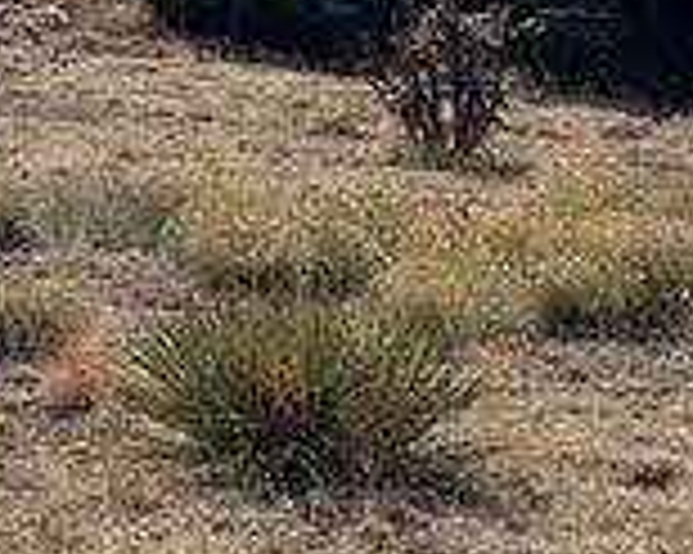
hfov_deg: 6.1
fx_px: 6416
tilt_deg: +2.6
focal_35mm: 313
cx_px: -495
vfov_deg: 4.9
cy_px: -360
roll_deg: -2.0
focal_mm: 9
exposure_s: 1/2481
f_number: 2.8
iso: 25
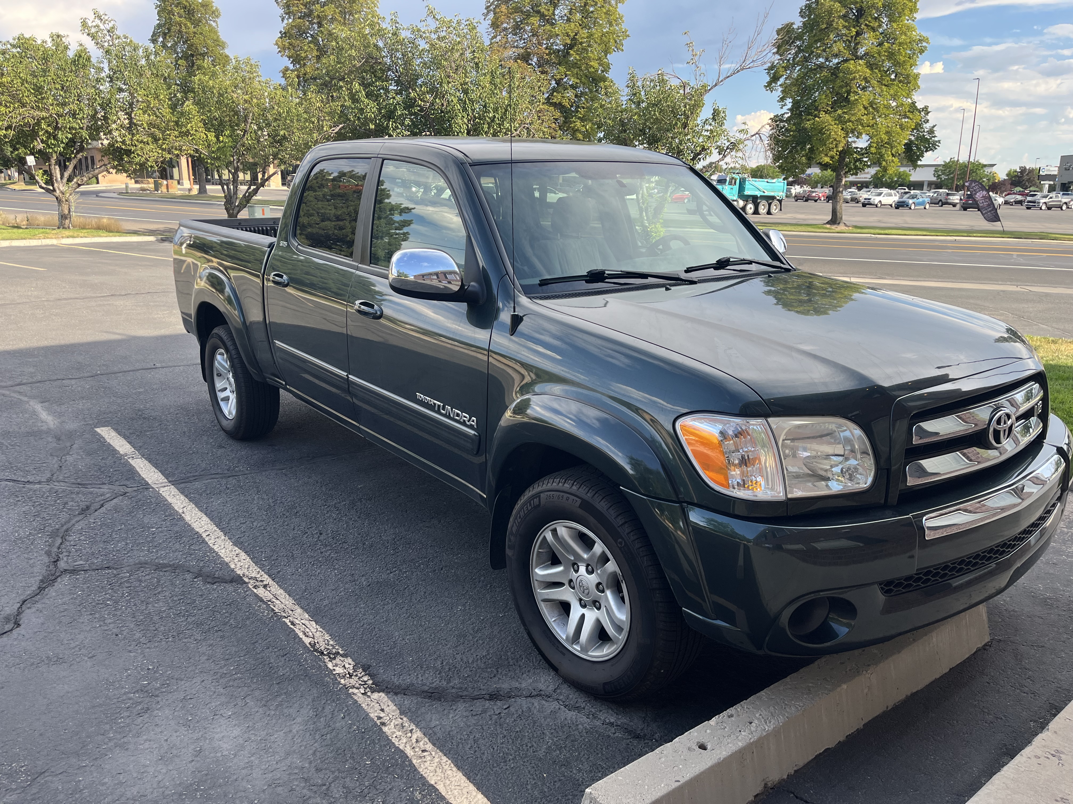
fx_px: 806
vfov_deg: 53.1
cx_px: 536
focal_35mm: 26
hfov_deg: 67.3
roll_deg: +0.1
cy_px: 402
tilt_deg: -15.0
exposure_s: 1/628
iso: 50
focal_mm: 5.1
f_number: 1.6
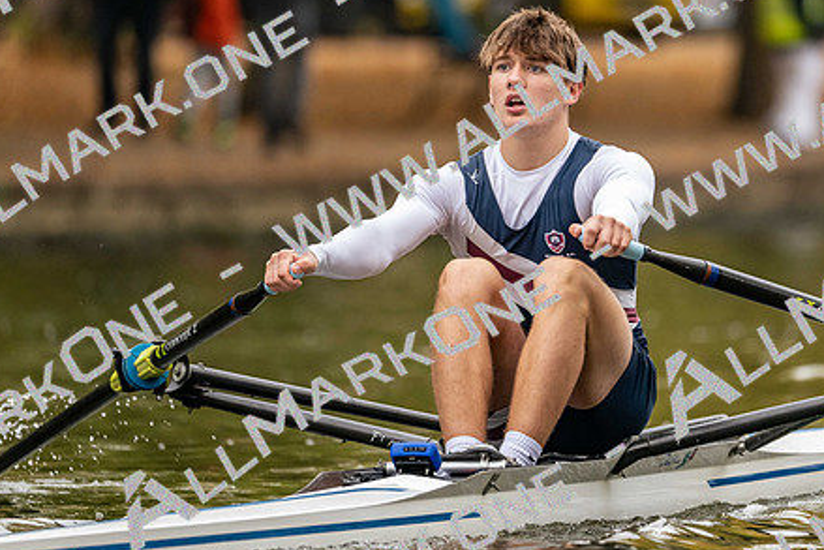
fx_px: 12112
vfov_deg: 2.6
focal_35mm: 529
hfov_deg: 3.9
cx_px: 505
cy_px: 262
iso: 2800
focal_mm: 400
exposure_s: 1/2500
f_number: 4.5
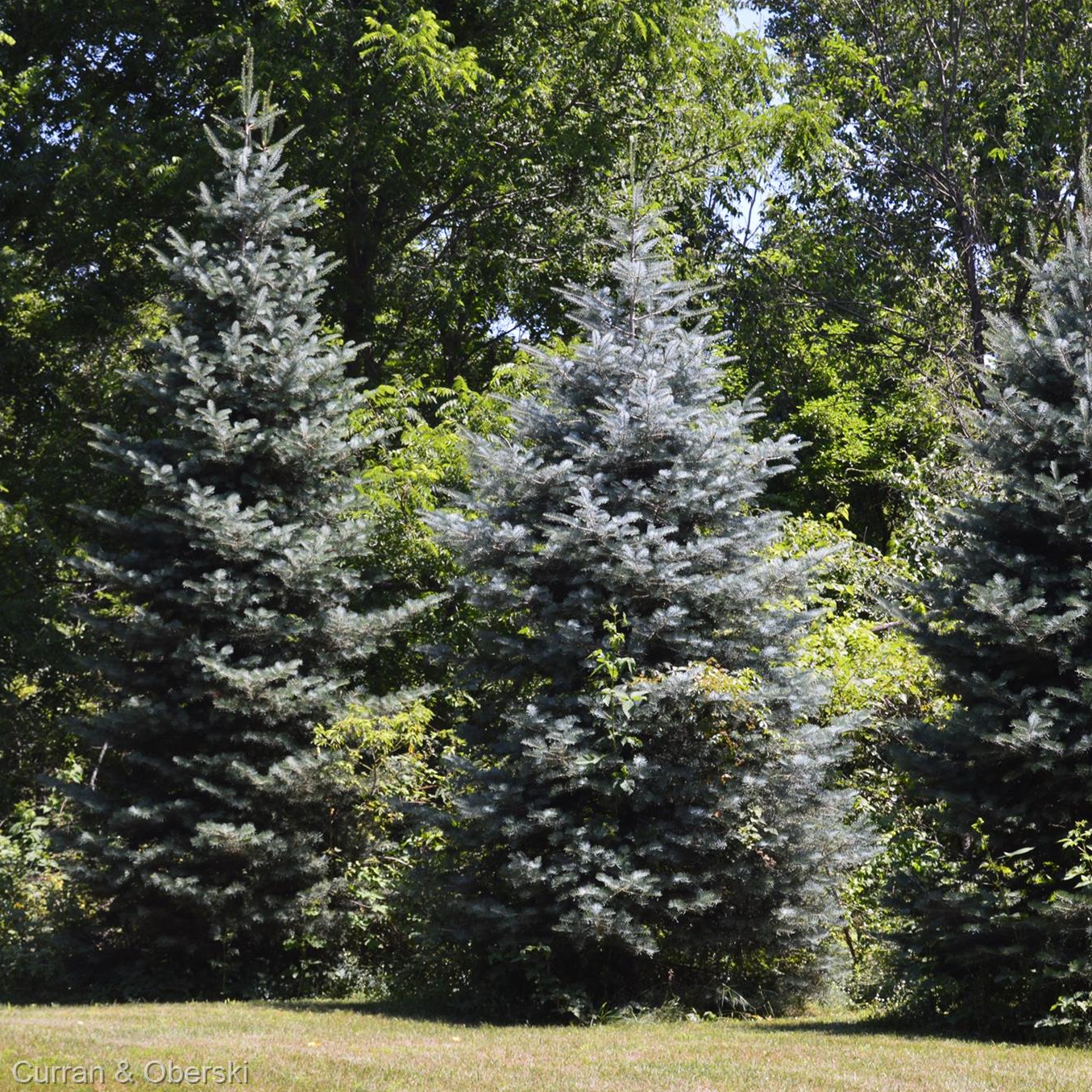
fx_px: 2748
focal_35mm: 77
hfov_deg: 22.4
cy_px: 546
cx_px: 673
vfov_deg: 22.5
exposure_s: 1/80
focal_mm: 40
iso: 400
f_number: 8
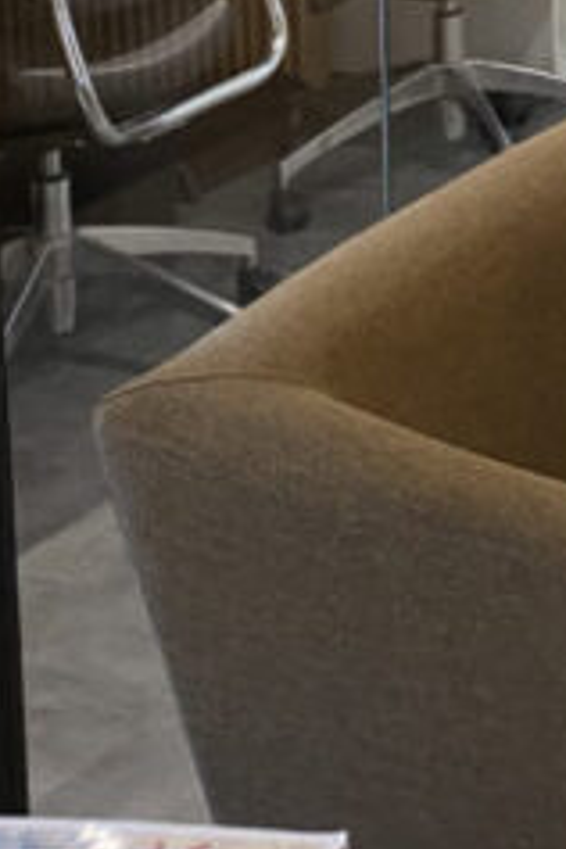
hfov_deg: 11.0
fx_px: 2759
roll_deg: +0.7
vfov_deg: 16.3
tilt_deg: -6.1
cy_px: -322
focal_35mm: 117
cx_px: 992
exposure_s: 1/60
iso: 200
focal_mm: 4.25
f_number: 1.8
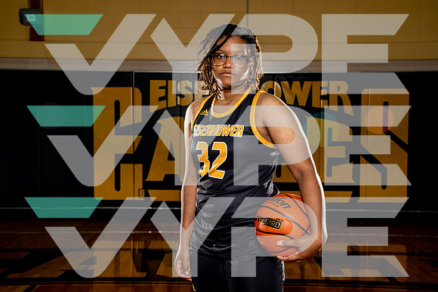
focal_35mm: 48
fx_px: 584
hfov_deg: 41.1
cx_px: 219
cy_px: 146
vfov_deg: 28.1
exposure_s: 1/250
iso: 320
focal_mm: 48
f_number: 6.3
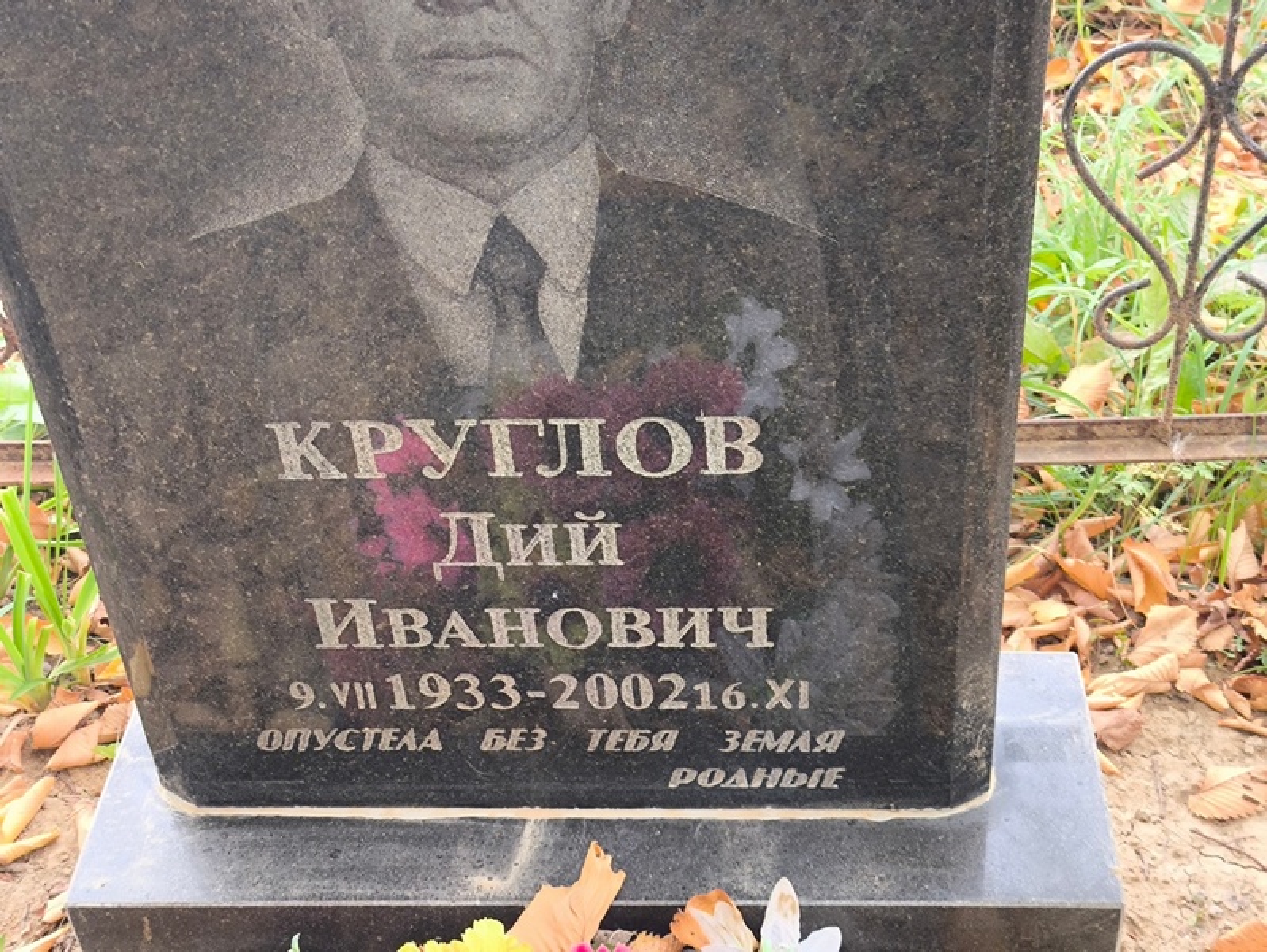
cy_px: 476
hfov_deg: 38.2
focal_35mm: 50
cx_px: 634
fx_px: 1831
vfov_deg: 29.1
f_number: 1.7
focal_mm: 4.71
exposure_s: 1/60
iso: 160
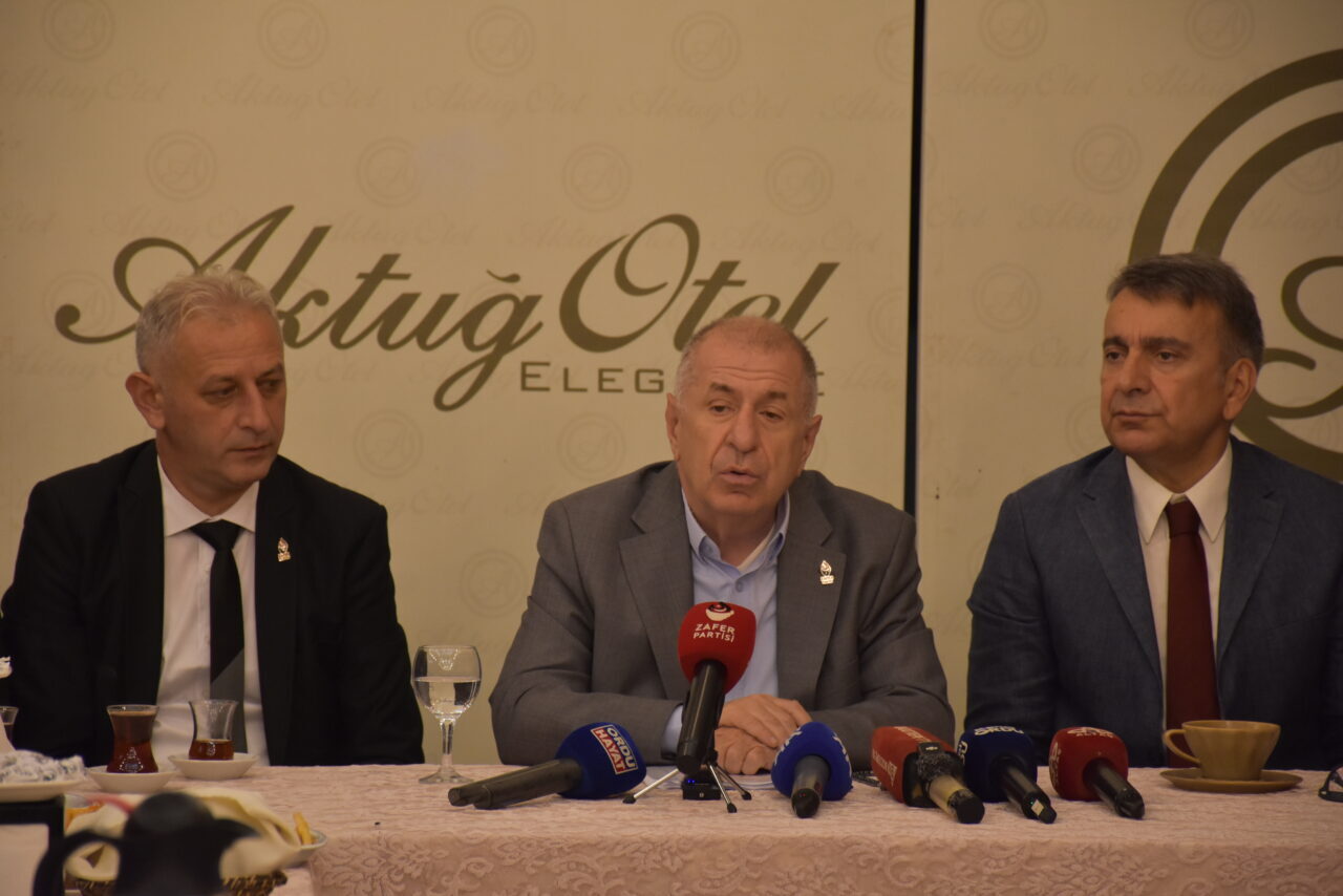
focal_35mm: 183
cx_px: 672
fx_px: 6828
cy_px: 448
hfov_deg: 11.2
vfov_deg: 7.5
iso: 1600
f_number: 5.6
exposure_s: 1/60
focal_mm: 122
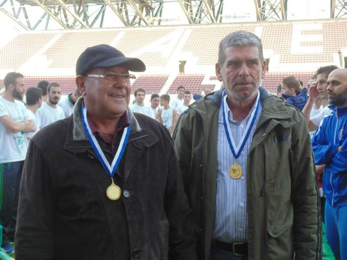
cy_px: 130
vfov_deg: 27.5
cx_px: 174
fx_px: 531
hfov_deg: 36.2
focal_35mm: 53
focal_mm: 9.5
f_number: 3.9
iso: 80
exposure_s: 1/50
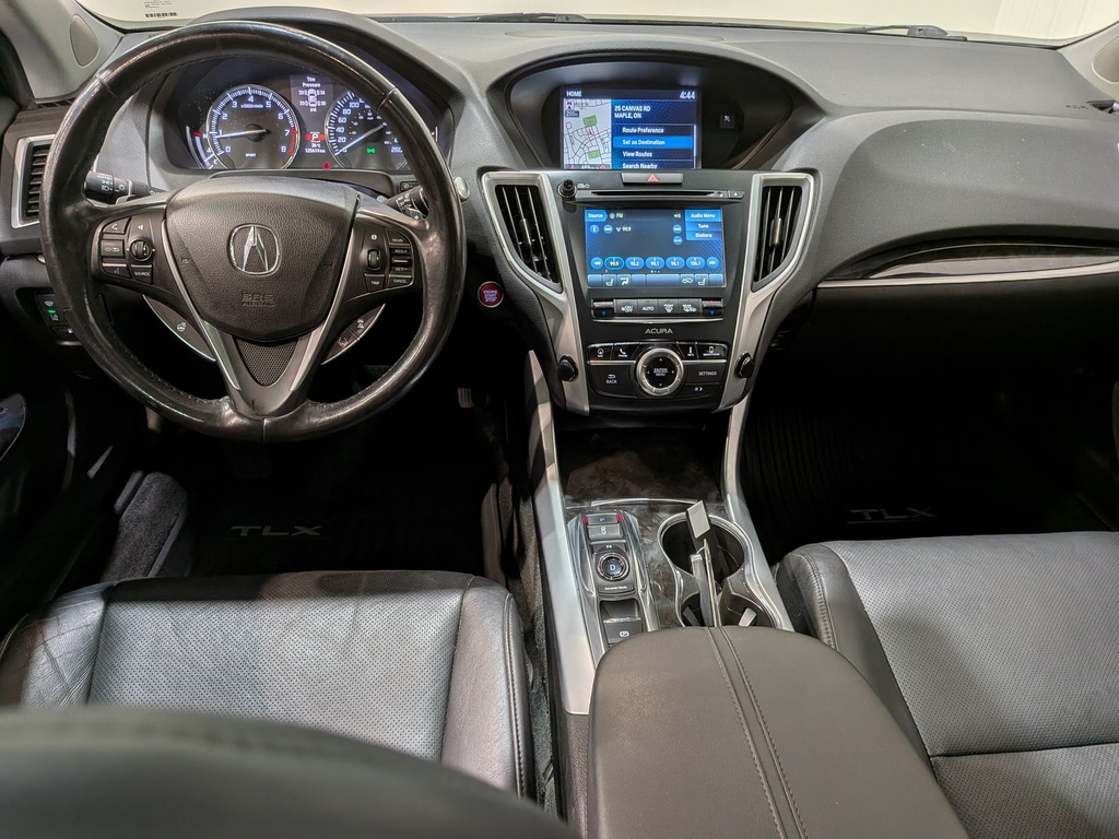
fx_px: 776
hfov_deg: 71.6
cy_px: 420
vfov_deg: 56.8
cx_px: 560
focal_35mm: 24
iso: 27
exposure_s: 1/120
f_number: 1.7
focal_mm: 4.53
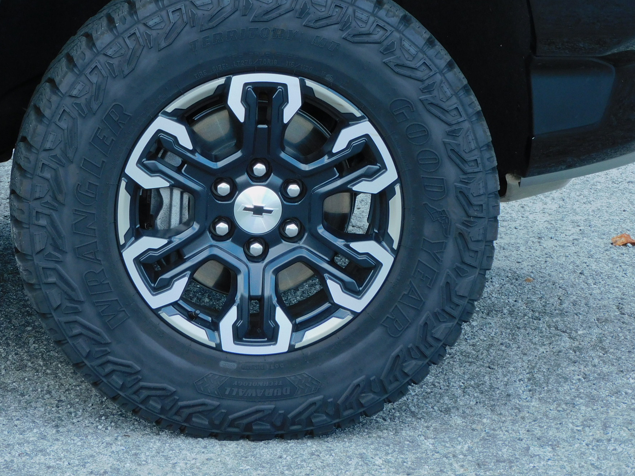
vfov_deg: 8.5
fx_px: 3192
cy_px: 180
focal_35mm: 174
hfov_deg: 11.4
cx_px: 263
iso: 125
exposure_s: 1/100
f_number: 5
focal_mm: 24.2
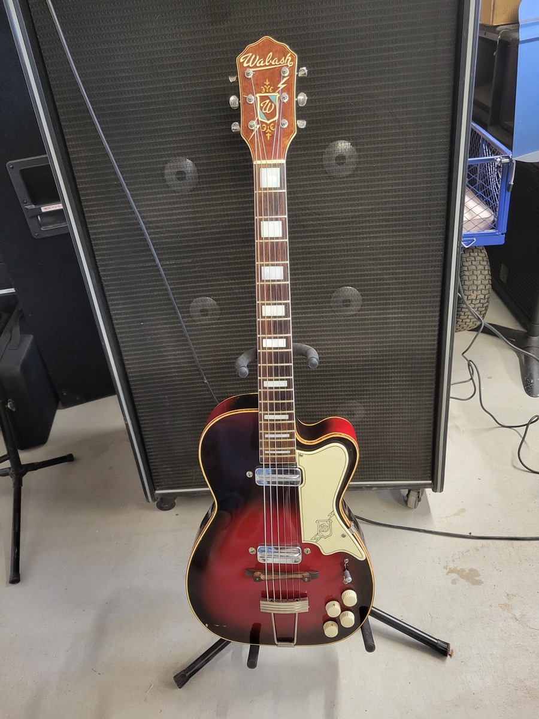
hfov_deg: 53.1
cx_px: 270
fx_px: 540
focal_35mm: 26
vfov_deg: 67.3
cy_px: 360
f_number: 1.8
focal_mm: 5.4
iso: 400
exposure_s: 1/40
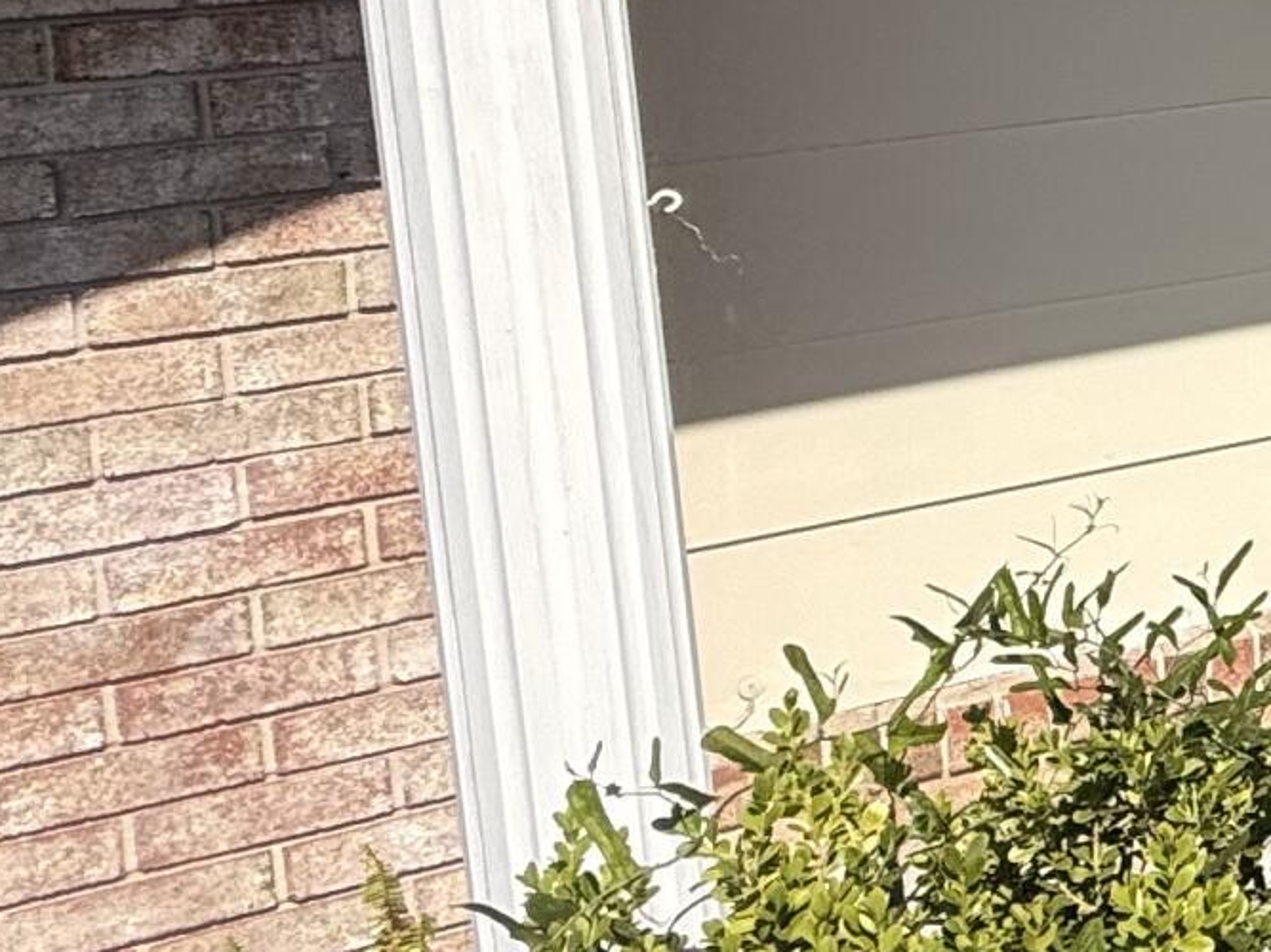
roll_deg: +1.8
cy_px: -72
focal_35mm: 63
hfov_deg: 21.1
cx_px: 2270
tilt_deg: -0.1
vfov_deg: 22.1
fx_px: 2313
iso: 50
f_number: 2.2
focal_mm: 2.22
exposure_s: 1/2410
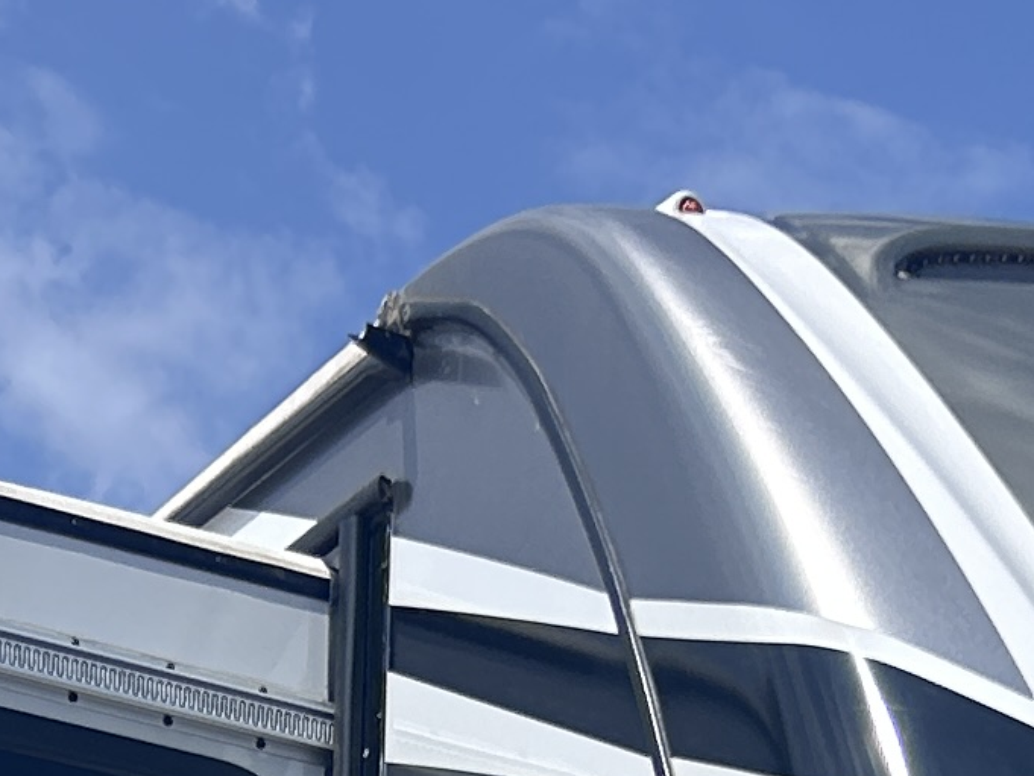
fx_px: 4601
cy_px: 1971
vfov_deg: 8.6
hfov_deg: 12.8
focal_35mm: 154
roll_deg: +0.8
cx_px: 624
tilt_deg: +6.0
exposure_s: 1/6579
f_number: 1.5
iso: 50
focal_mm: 5.7
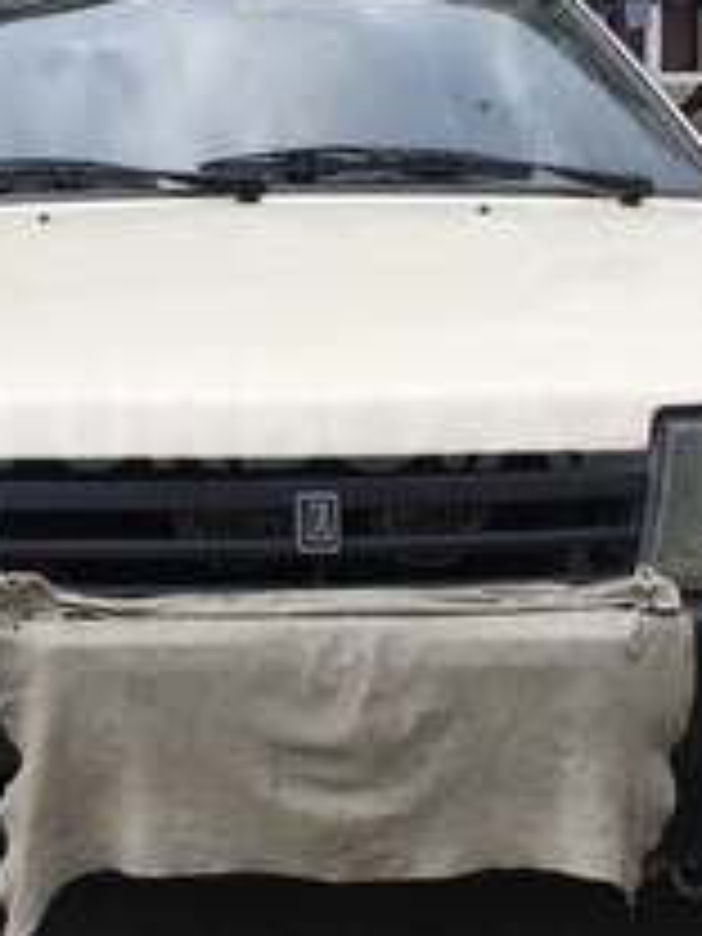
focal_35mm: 69
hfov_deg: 21.3
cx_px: 310
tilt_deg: -6.4
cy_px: 418
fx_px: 1866
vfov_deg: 28.1
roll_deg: +1.7
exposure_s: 1/370
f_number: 2.2
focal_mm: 4.15
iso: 32
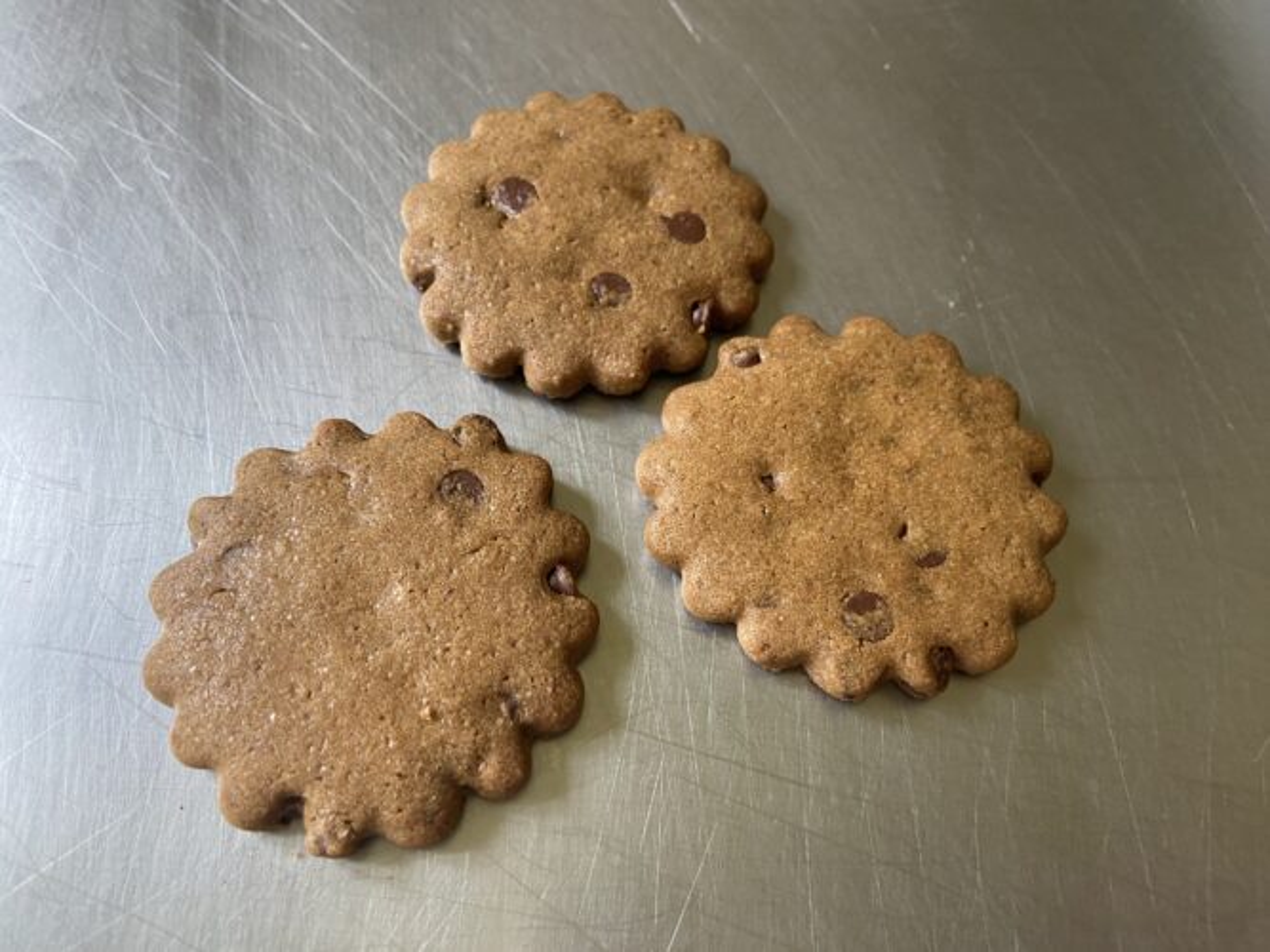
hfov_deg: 67.3
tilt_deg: -65.6
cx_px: 635
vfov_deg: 53.0
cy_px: 476
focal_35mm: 26
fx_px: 954
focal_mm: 4.25
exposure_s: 1/60
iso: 160
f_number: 1.8
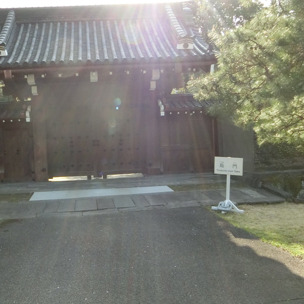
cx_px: 102
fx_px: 407
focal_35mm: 41
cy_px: 151
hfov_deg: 40.4
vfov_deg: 40.9
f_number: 3.9
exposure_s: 1/1000
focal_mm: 6
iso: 500
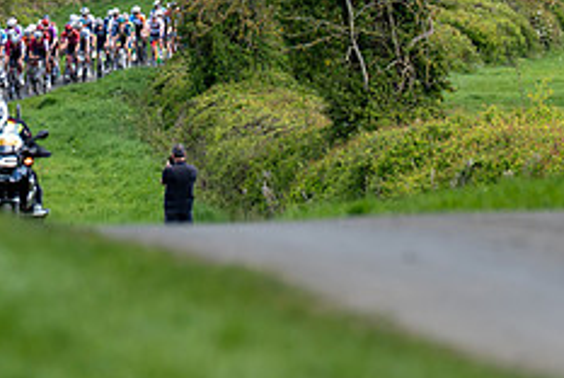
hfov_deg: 3.0
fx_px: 10761
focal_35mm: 686
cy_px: -93
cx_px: 52
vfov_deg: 2.0
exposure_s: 1/1000
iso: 200
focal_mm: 200
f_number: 3.5
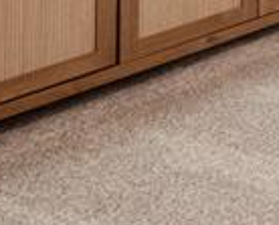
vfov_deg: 10.9
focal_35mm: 118
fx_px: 976
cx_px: 877
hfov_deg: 10.4
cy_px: -329
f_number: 8
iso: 320
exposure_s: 1/5
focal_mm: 17
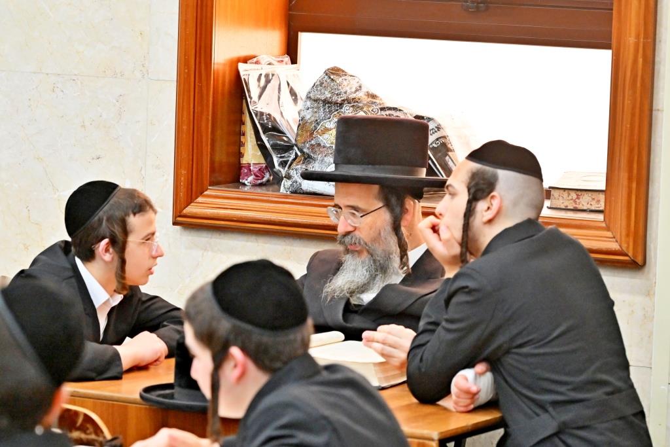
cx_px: 335
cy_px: 224
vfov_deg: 8.3
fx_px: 3071
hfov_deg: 12.5
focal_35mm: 165
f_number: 4
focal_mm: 110
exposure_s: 1/250
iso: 1600
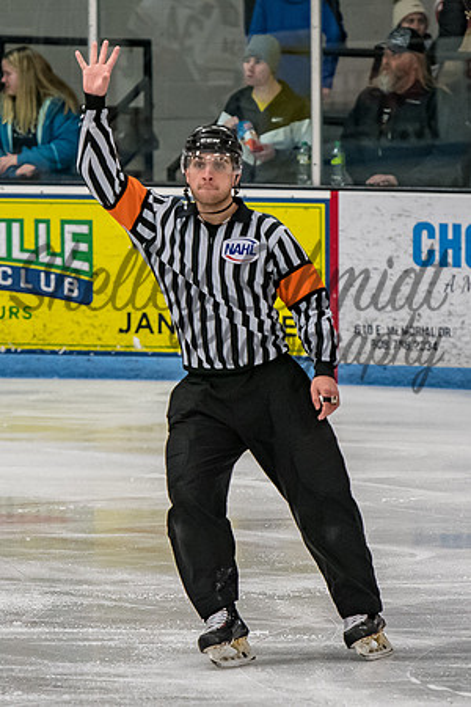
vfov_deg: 4.3
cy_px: 332
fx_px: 9485
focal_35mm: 483
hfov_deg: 2.8
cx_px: 165
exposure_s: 1/800
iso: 1600
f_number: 3.2
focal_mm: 190
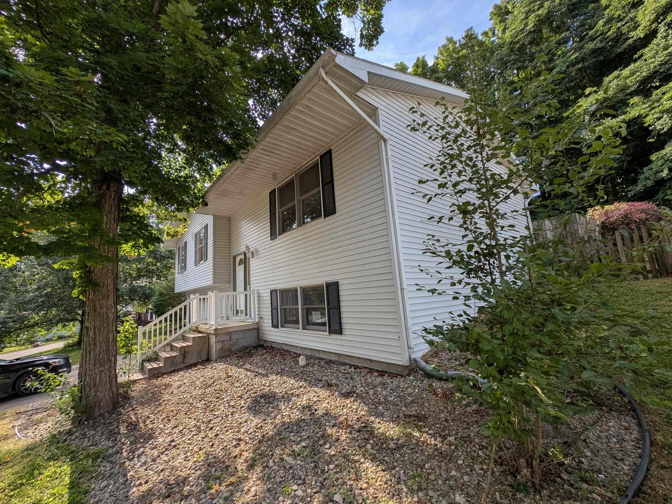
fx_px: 252
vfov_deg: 89.9
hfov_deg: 106.0
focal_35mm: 13
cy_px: 250
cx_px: 313
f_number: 1.95
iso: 31
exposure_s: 1/786
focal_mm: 2.23
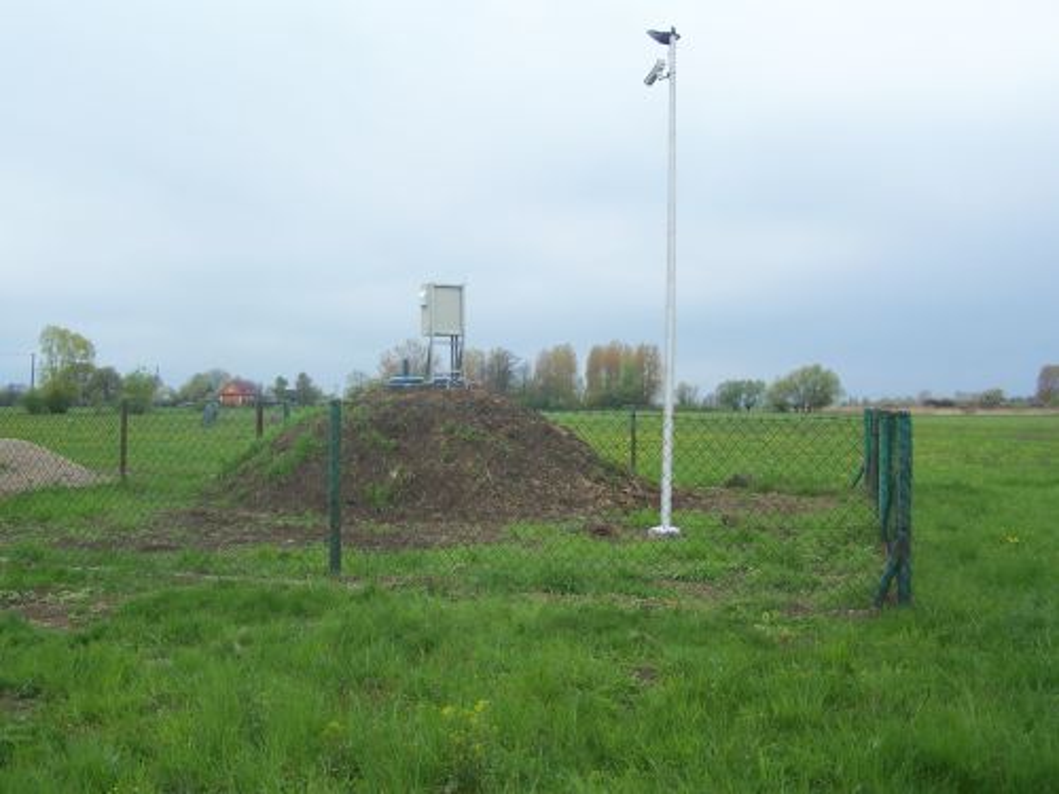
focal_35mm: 38
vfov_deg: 37.7
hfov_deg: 49.0
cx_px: 530
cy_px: 397
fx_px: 1163
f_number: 2.8
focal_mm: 6.3
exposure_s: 1/640
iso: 80
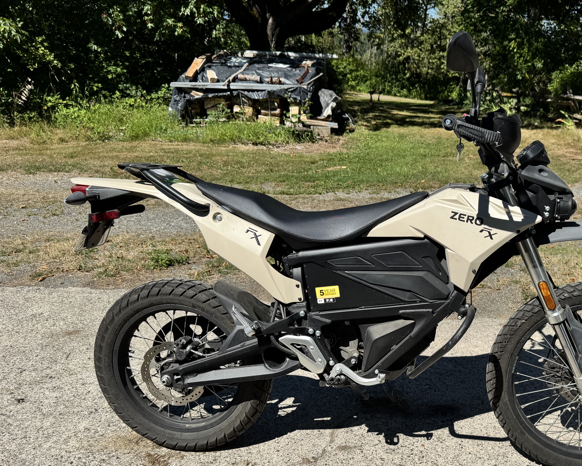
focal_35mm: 33
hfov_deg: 52.9
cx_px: 398
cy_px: 289
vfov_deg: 44.2
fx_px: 568
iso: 80
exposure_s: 1/5348
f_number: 1.78
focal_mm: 6.76
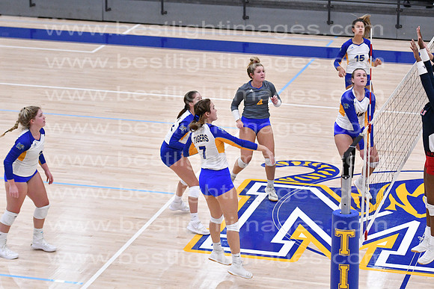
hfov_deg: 16.6
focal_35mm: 123
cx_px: 217
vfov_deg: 11.2
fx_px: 1483
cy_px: 144
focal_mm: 82
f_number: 3.2
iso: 6400
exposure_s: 1/1000
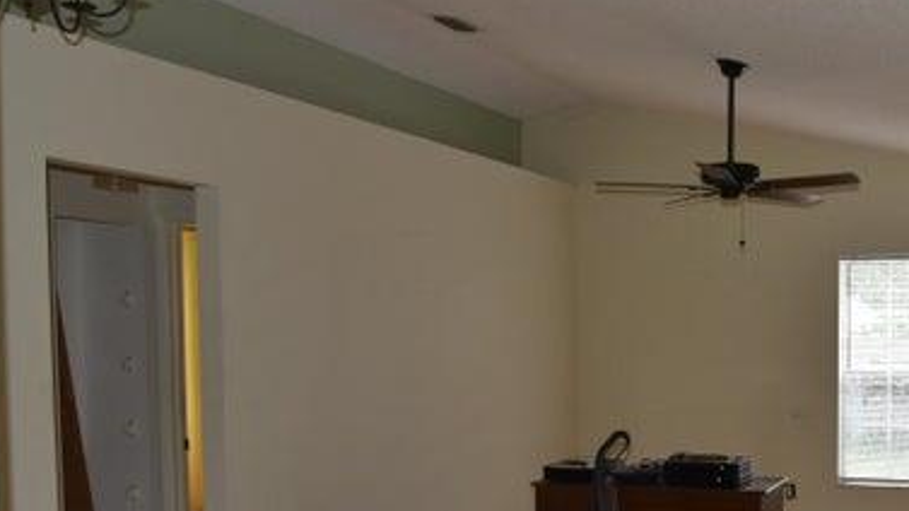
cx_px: 741
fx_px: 1157
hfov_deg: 40.9
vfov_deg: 24.6
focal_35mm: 48
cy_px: 395
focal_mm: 24
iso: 800
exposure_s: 1/125
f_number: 5.6
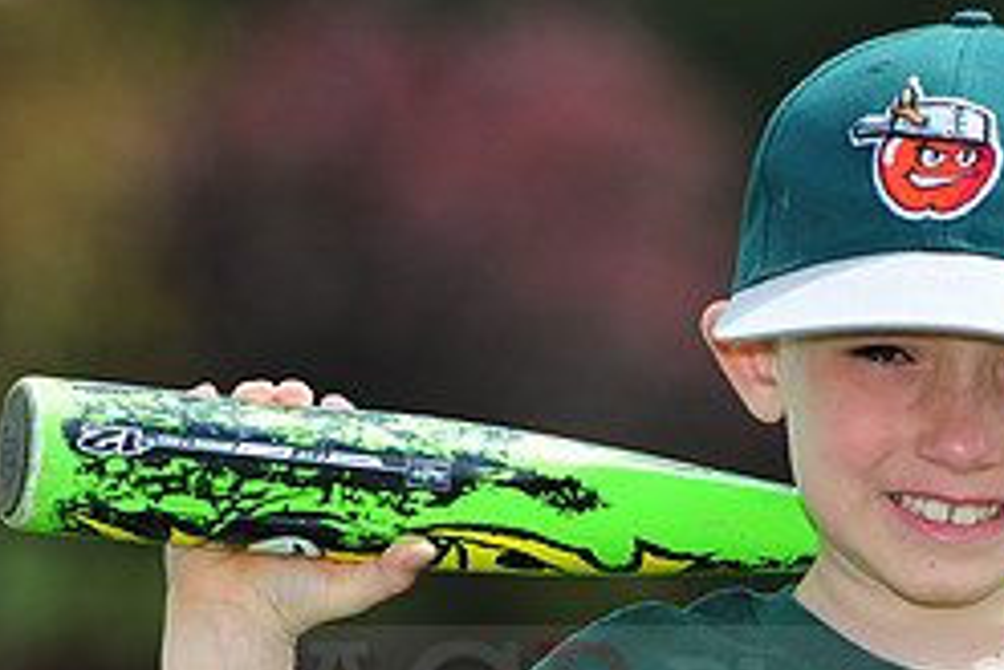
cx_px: 943
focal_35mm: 469
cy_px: 678
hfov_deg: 4.4
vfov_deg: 2.9
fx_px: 13087
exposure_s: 1/1250
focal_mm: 200
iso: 400
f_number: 5
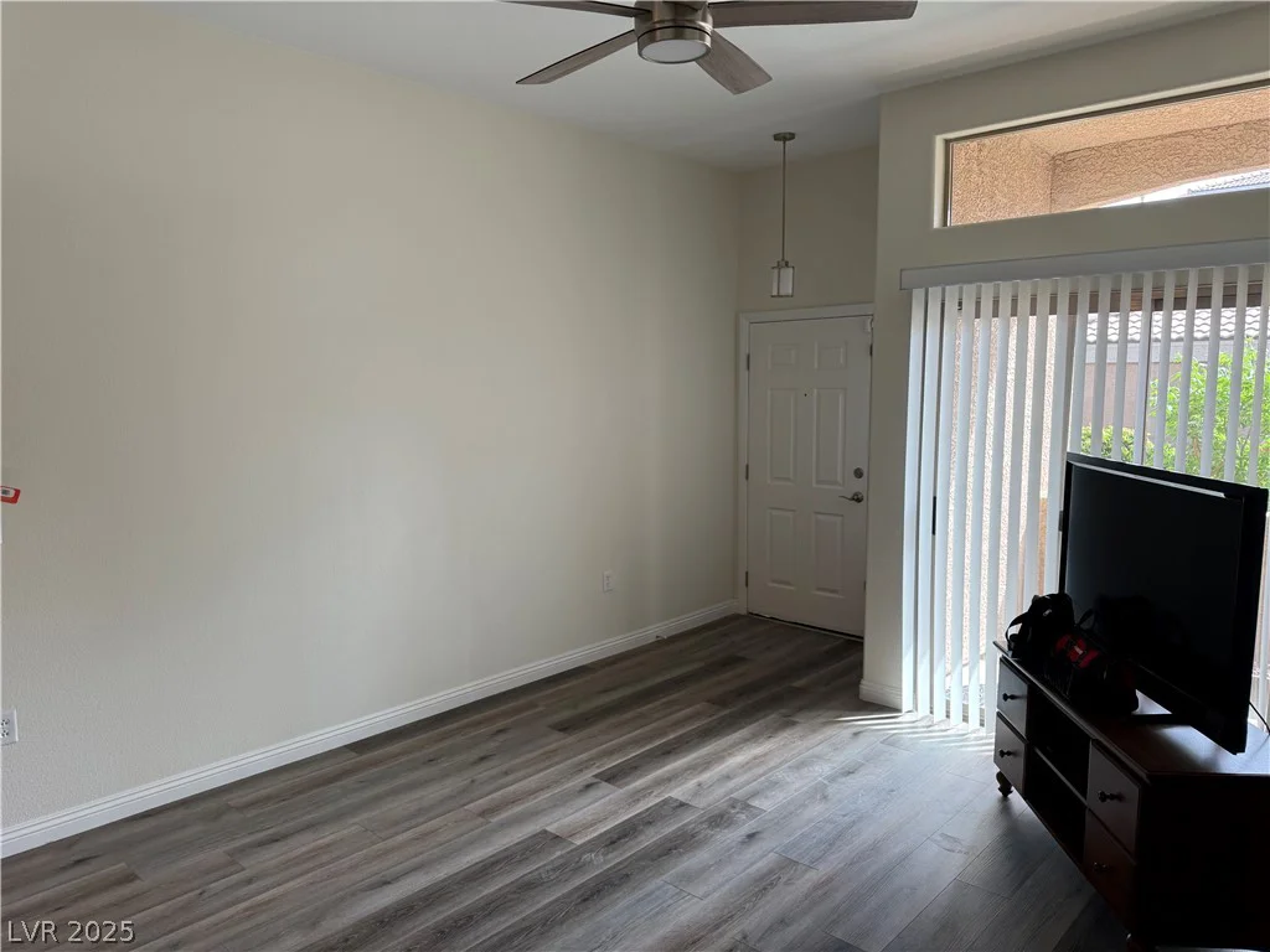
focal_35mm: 24
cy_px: 476
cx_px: 635
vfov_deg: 56.8
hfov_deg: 71.6
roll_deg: +0.3
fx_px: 881
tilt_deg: -5.3
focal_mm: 6.76
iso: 100
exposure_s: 1/139
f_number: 1.78
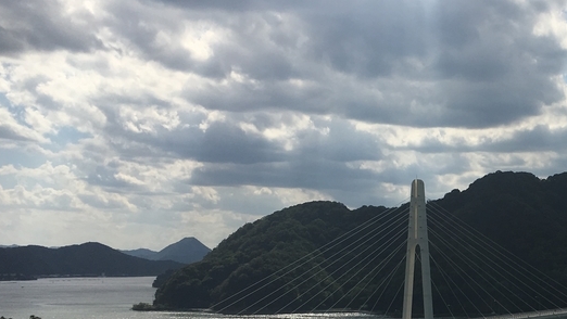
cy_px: 269
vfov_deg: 19.2
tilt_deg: -0.1
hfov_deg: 31.9
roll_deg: -0.1
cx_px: 531
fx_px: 932
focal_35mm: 62
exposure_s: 1/3663
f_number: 2.2
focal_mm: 4.15
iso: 25
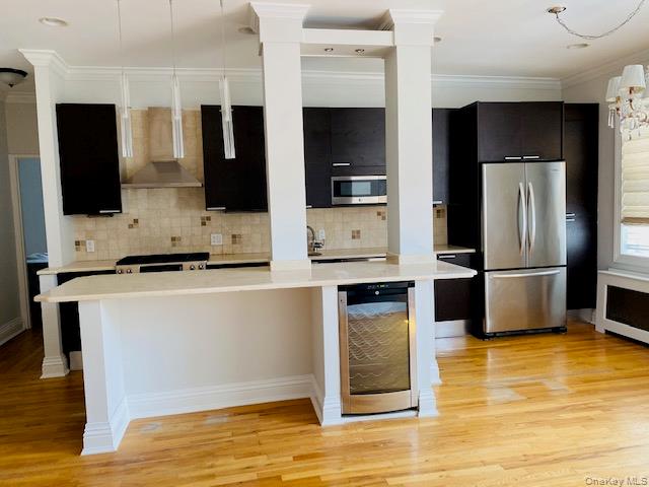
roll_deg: +1.5
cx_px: 324
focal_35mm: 26
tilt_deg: -4.5
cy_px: 244
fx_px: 487
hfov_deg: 67.3
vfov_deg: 53.1
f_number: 1.8
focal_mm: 4.25
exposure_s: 1/105
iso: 125
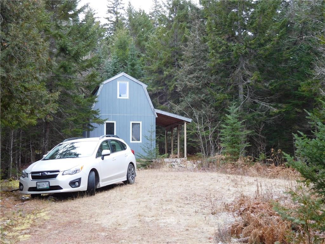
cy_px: 122
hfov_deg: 34.9
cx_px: 162
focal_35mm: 55
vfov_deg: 26.6
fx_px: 516
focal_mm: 9.8
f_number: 4.2
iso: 125
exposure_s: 1/50
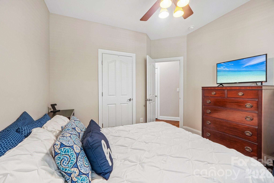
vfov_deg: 77.3
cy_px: 92
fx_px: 114
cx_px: 137
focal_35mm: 15
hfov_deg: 100.4
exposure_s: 1/3.33
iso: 400
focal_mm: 10
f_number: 8
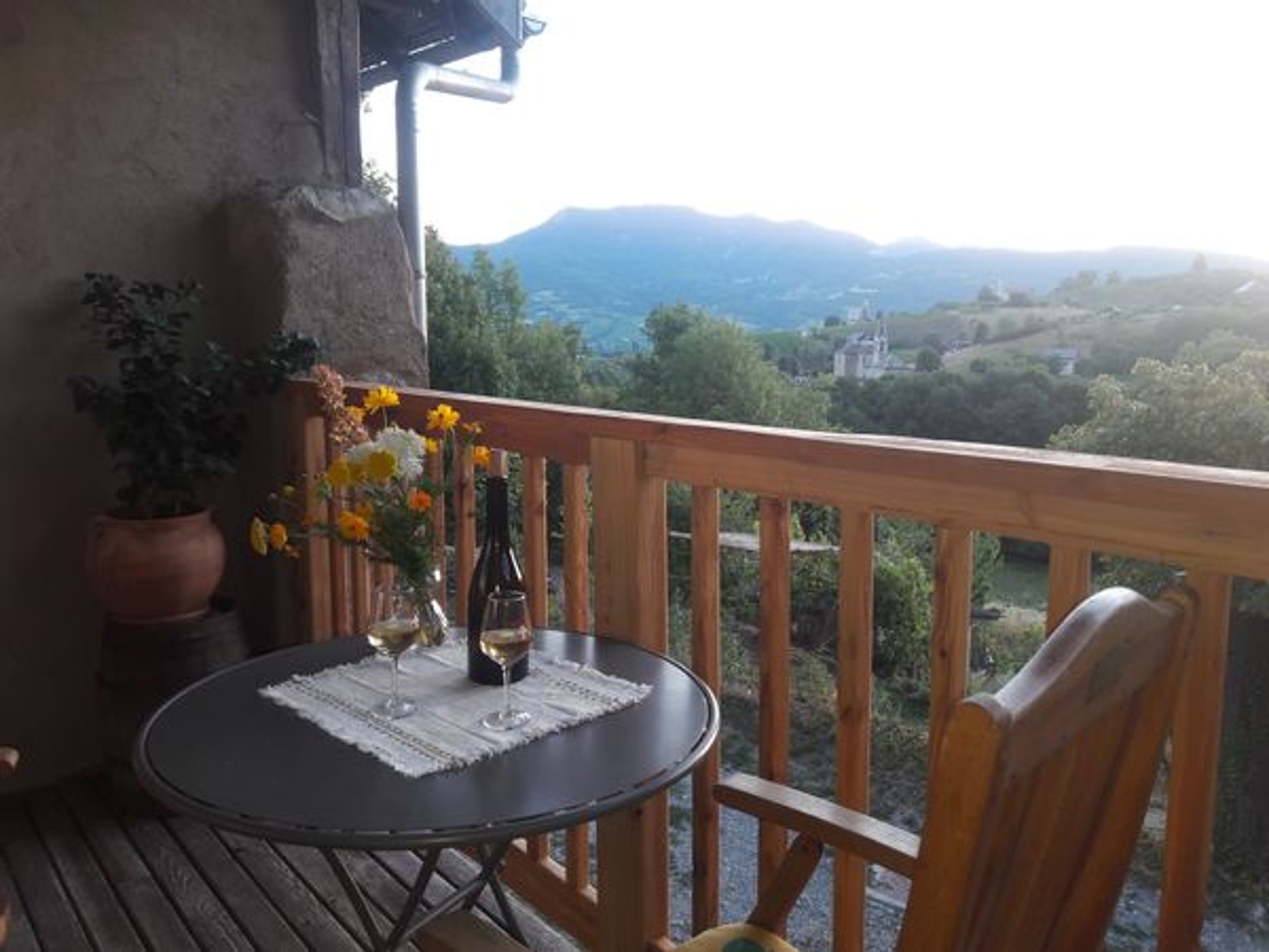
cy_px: 476
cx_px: 634
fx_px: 1026
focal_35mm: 28
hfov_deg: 63.4
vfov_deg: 49.7
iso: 40
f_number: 1.9
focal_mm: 3.7
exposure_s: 1/33
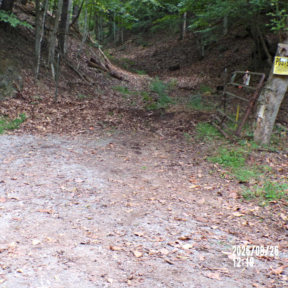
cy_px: 144
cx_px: 149
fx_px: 546
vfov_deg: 29.6
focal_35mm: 58
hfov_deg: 29.5
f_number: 3.5
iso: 194
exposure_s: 1/34
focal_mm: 8.7
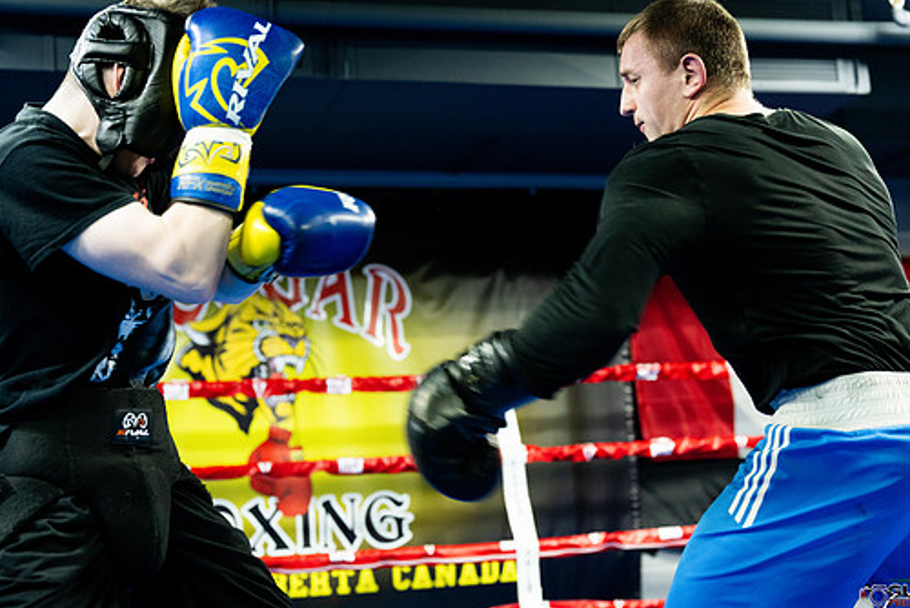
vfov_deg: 23.4
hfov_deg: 34.5
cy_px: 272
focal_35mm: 58
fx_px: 1467
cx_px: 457
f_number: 2.5
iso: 3200
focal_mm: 50
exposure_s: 1/400
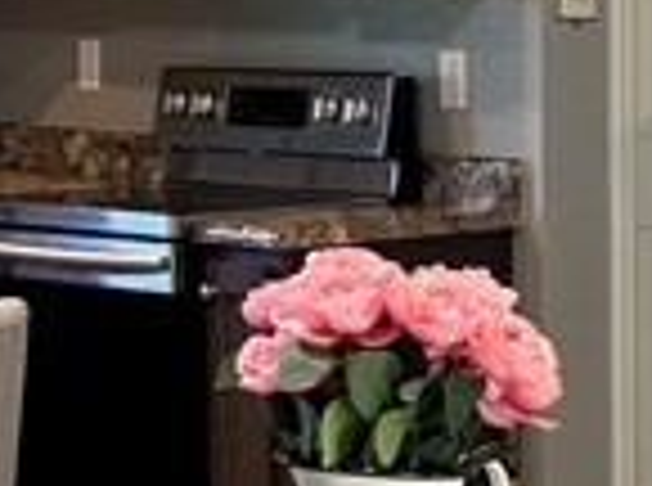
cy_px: 256
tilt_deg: -6.0
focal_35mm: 170
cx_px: 387
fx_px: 3194
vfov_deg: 8.7
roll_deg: +0.2
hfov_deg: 11.7
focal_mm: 6.76
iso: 250
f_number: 1.78
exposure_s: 1/60
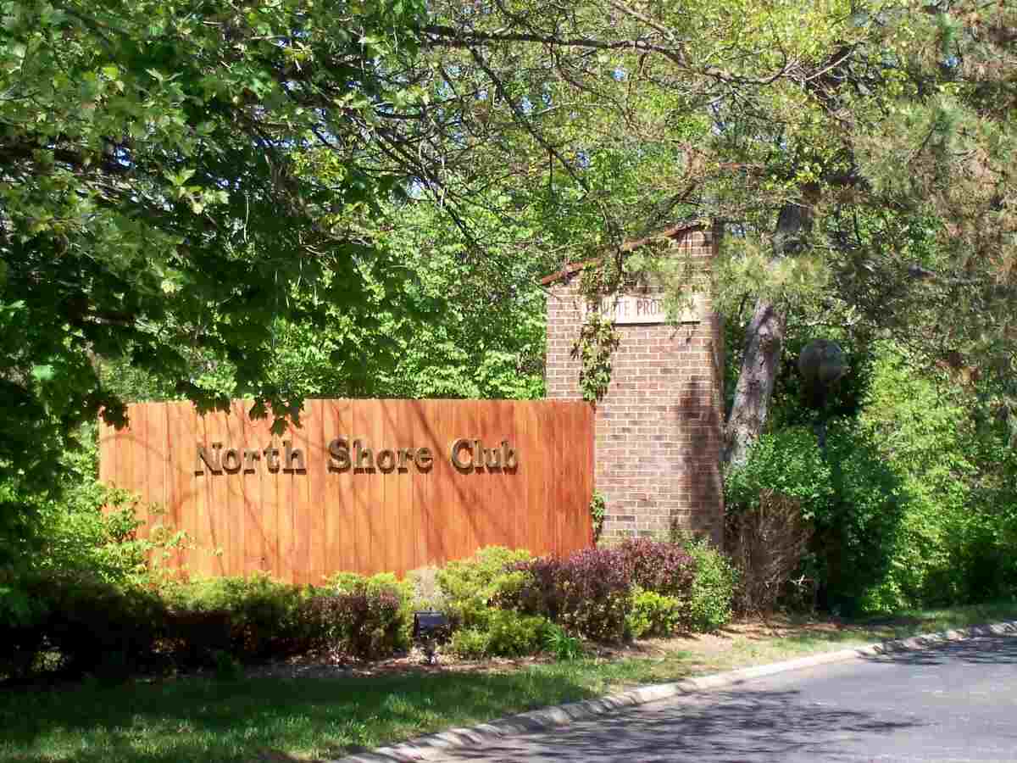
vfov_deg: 16.6
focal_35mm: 89
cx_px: 508
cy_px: 382
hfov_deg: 22.0
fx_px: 2615
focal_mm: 13.5
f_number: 4.1
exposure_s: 1/500
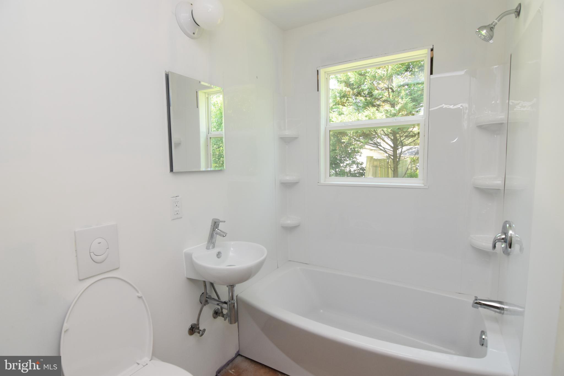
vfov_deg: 72.0
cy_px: 188
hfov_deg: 95.0
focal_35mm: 16
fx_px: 258
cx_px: 282
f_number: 5.6
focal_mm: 11
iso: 800
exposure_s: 1/125
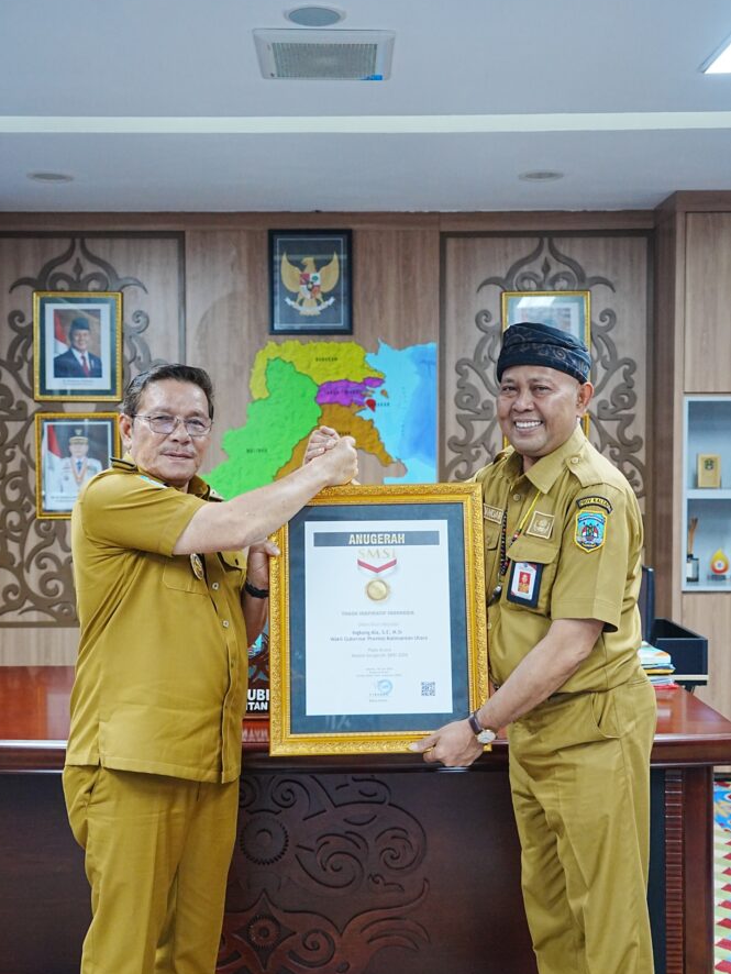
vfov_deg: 46.8
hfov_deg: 36.0
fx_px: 1126
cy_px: 494
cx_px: 358
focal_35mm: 40
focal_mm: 36
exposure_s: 1/125
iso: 3200
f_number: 4
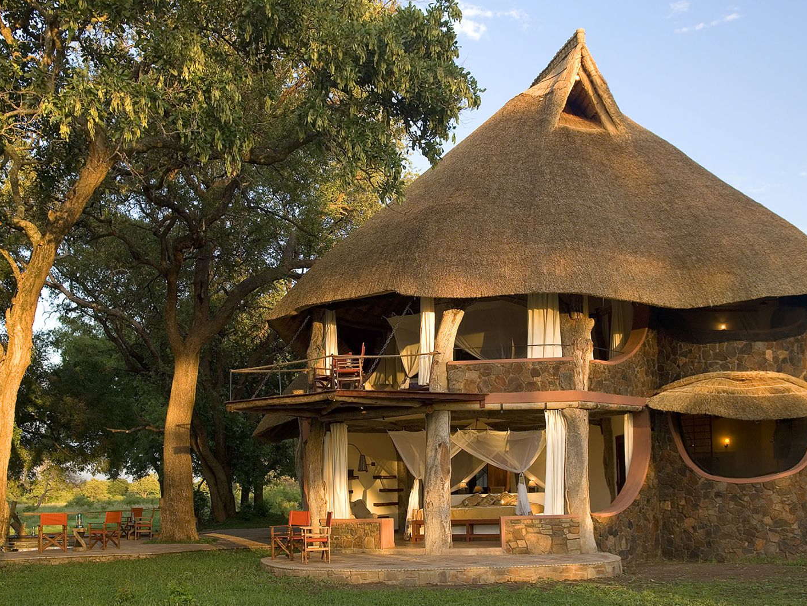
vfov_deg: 38.1
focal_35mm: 38
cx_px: 399
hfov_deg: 49.5
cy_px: 303
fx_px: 875
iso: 100
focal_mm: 23
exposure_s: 1/15
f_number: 5
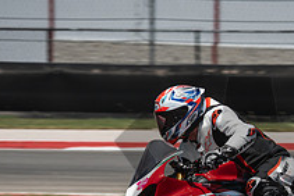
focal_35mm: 826
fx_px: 6750
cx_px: 249
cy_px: 247
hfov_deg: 2.5
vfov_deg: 1.7
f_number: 8
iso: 160
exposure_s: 1/400
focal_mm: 200
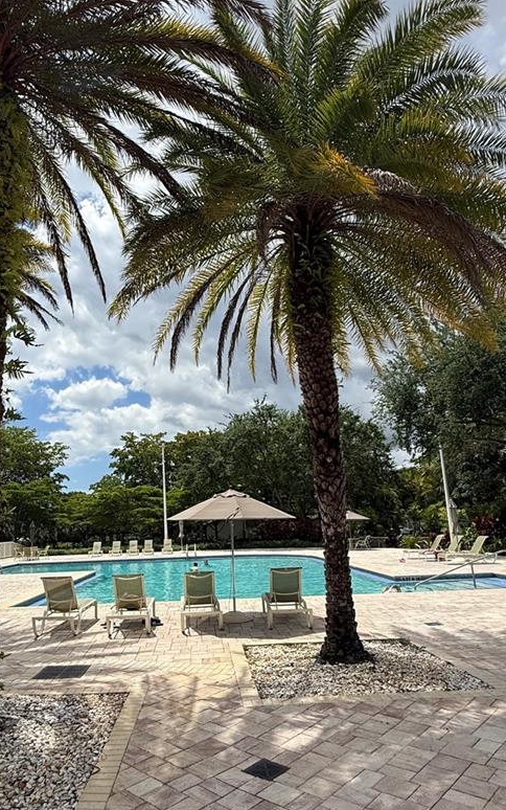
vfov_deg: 77.0
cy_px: 434
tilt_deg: +9.7
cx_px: 190
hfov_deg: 52.5
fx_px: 507
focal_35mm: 23
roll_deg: +3.2
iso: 50
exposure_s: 1/3663
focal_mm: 2.22
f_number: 2.2
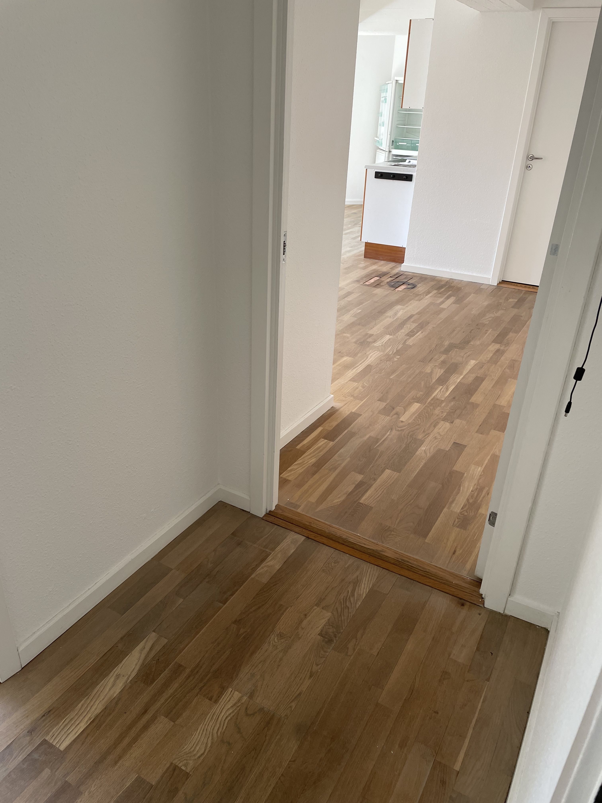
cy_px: 402
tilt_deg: -26.5
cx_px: 301
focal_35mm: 26
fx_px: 603
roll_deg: -1.5
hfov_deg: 53.1
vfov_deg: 67.3
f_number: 1.6
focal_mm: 4.2
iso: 64
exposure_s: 1/121
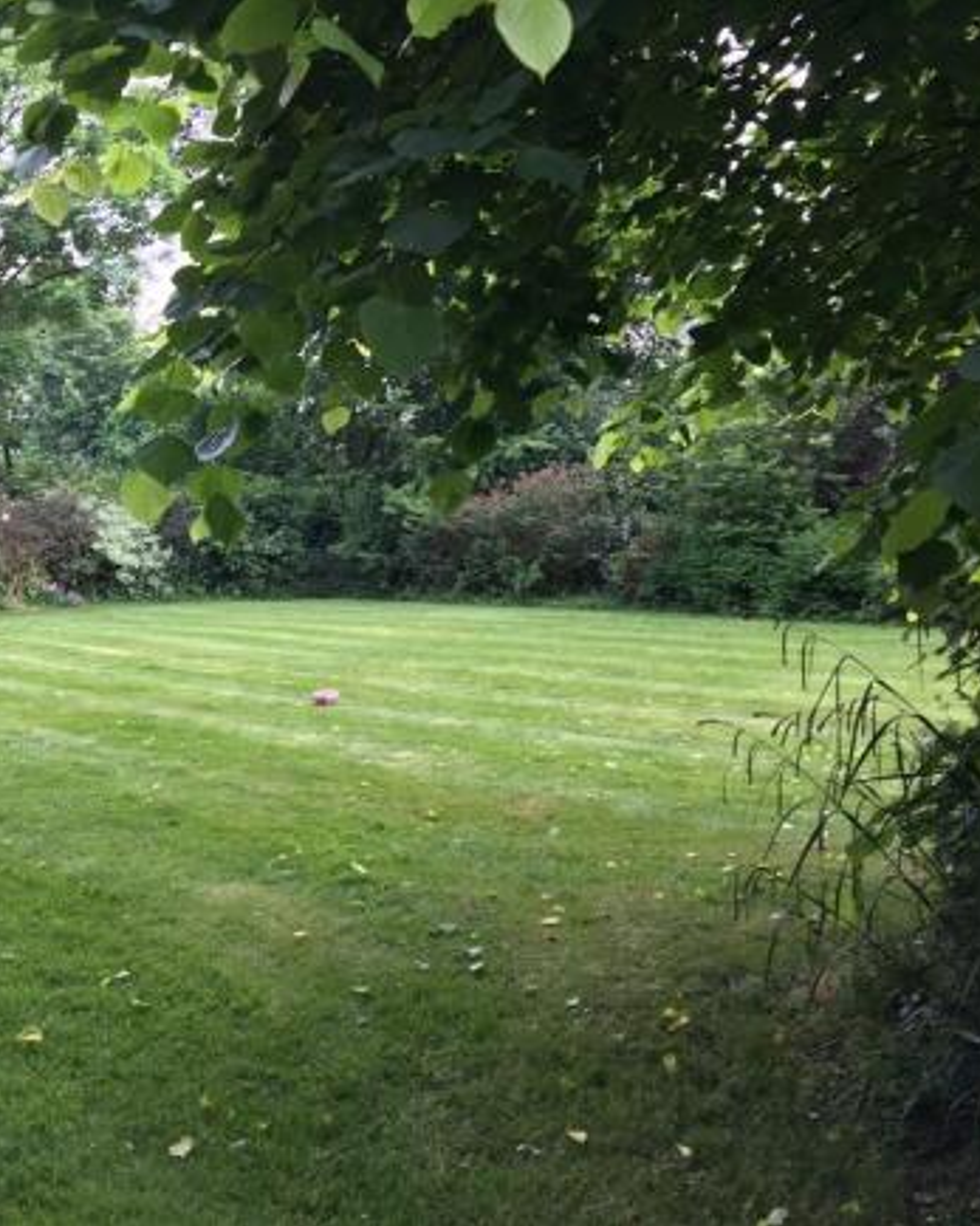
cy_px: 612
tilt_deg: -1.1
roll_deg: +0.0
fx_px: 1378
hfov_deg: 38.3
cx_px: 258
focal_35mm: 38
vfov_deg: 47.9
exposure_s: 1/134
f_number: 2.2
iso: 25
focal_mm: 4.15
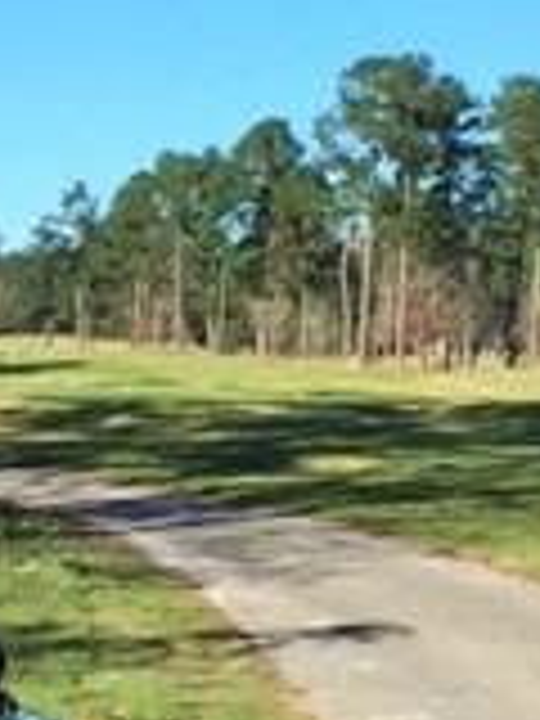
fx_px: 2413
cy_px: 608
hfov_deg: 12.8
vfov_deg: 16.8
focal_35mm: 116
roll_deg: -1.4
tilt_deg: -4.8
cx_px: 274
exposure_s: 1/1582
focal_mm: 4.15
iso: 32
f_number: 2.2
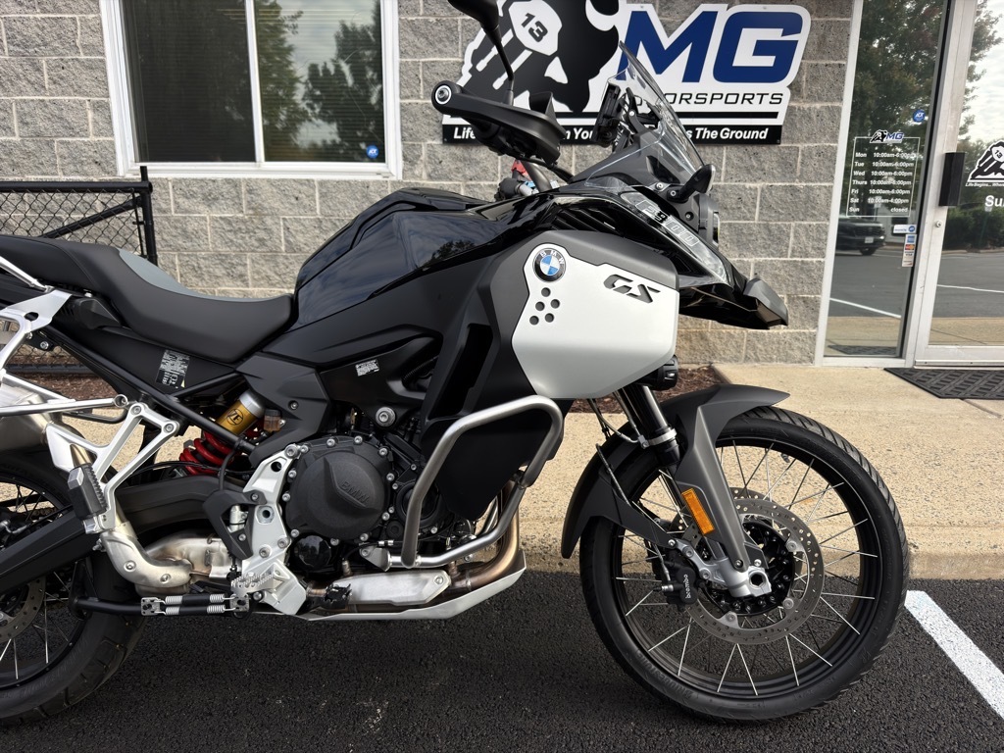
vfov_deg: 56.8
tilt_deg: -13.3
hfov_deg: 71.6
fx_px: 696
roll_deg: +0.4
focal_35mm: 24
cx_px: 502
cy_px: 376
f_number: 1.78
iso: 64
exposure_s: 1/1368
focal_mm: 6.76
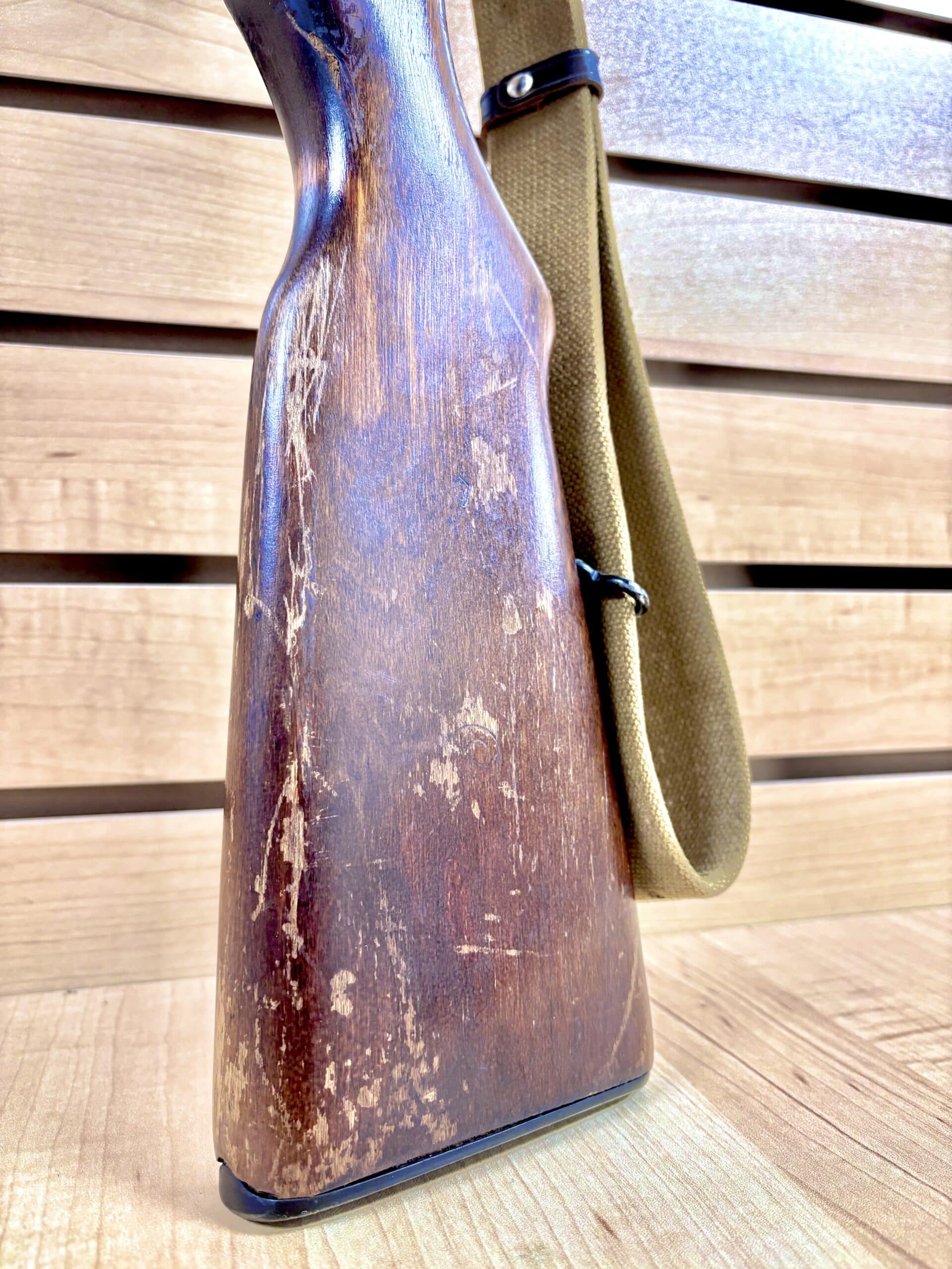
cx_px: 476
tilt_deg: -1.6
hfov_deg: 53.1
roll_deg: -0.6
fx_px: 953
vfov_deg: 67.3
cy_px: 634
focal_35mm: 26
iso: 160
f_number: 1.6
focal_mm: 5.96
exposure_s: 1/60
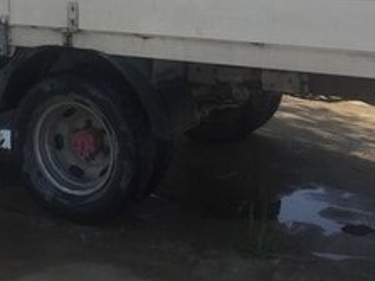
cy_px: -112
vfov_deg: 16.0
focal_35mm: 86
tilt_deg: -0.5
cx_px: 42
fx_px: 931
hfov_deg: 22.3
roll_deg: -2.6
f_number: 2.2
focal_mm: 4.15
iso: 32
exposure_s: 1/1041
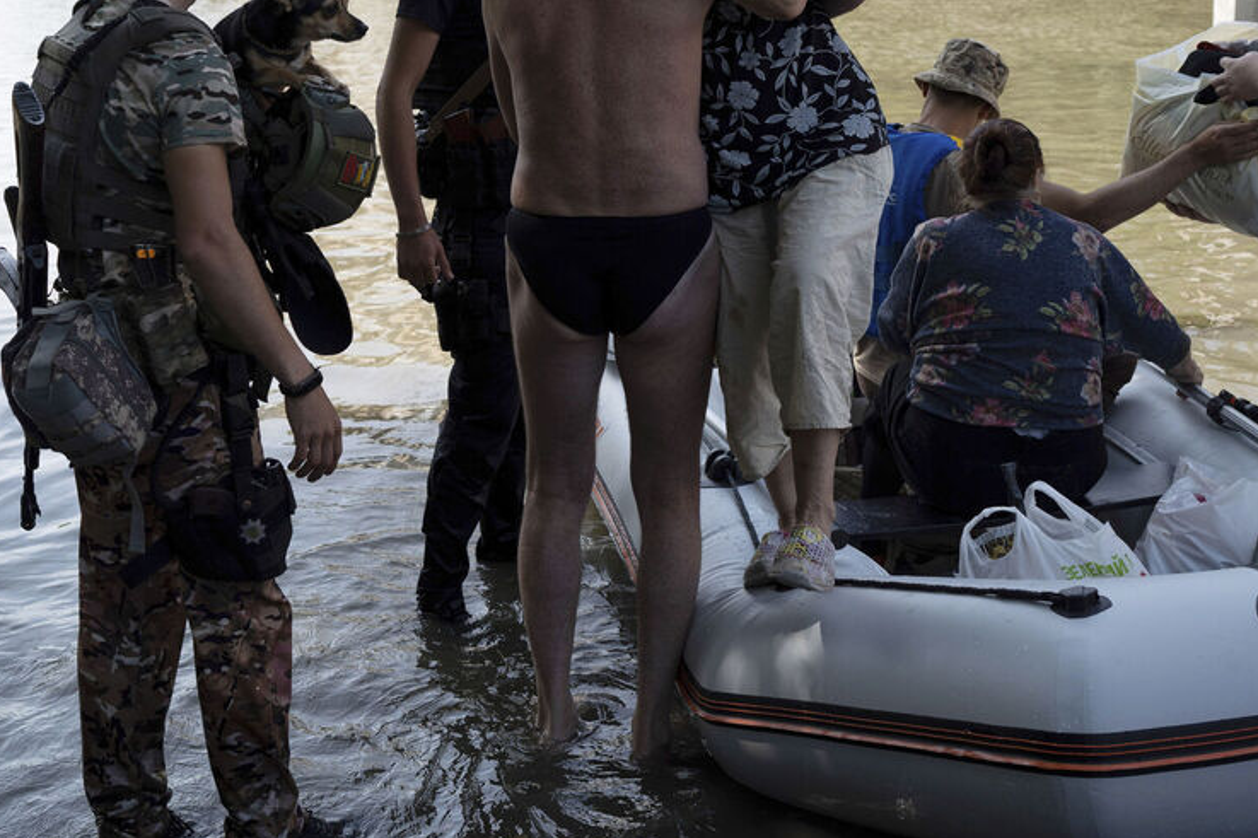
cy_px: 218
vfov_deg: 23.5
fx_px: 1991
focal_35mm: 57
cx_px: 620
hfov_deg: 35.1
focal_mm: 35
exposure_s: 1/500
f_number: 4
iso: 100
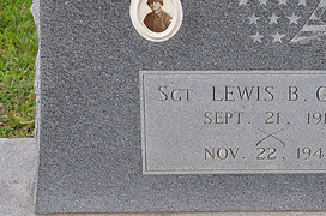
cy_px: 65
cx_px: 266
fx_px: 1302
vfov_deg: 9.5
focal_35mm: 144
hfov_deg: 14.2
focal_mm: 45
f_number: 5
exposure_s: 1/100
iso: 400
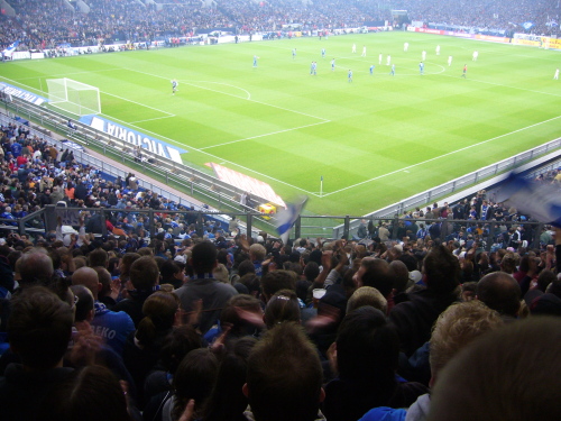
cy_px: 210
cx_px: 280
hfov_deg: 52.6
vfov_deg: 40.7
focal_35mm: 35
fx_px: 567
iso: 100
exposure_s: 1/15
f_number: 2.8
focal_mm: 5.8
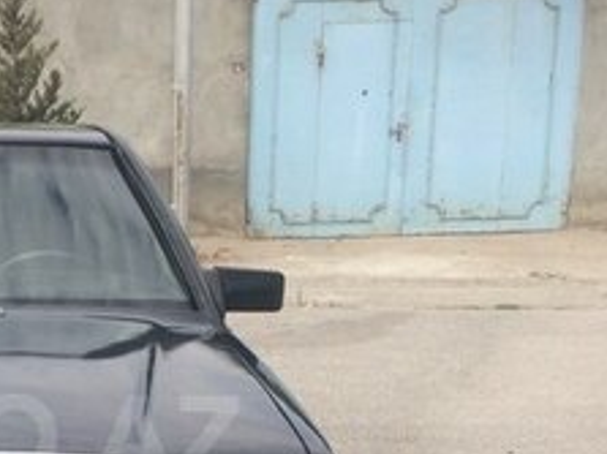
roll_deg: -0.2
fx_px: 1507
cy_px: 436
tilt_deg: -16.6
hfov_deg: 21.7
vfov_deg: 16.8
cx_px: -38
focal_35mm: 86
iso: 32
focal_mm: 4.15
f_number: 2.2
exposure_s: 1/1580
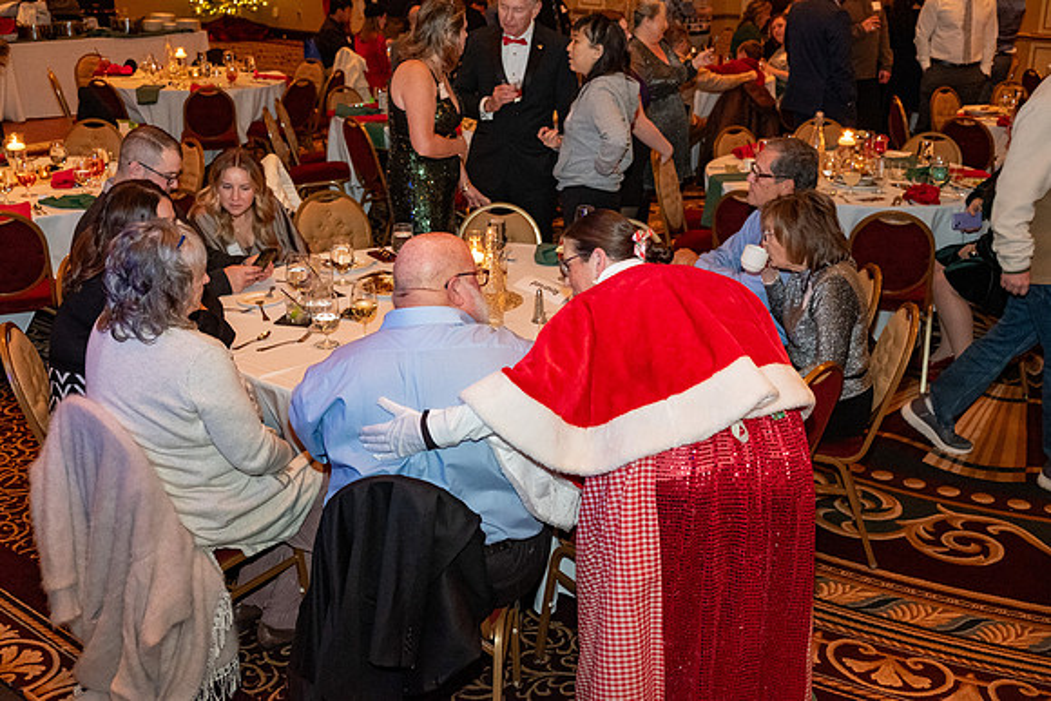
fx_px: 1168
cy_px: 350
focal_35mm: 40
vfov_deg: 33.4
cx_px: 526
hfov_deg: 48.4
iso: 2500
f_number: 3.2
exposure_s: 1/125
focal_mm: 26.5
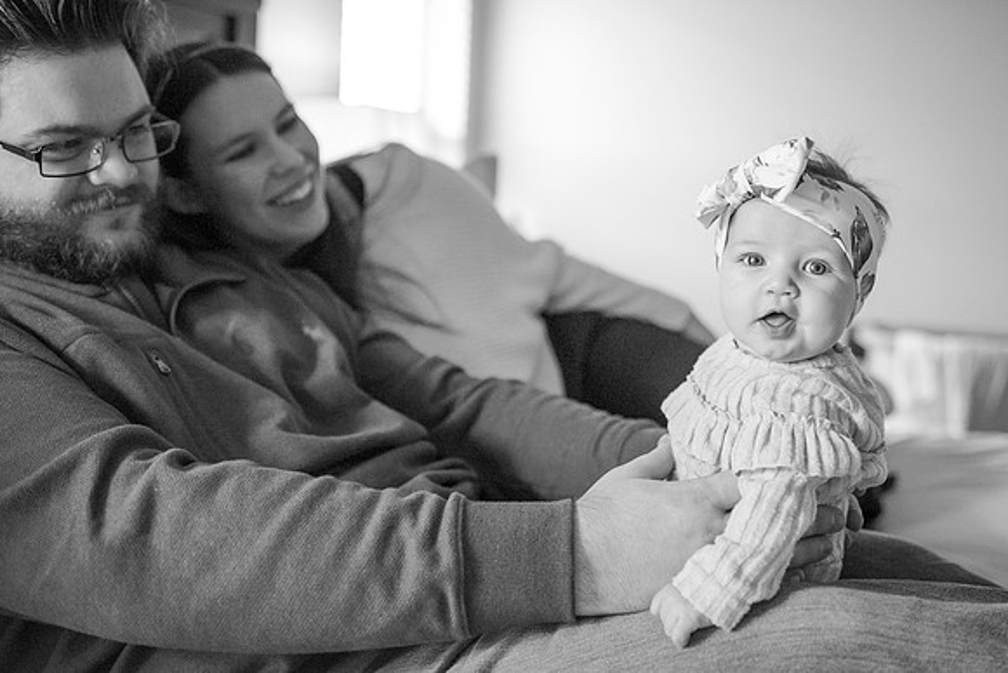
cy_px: 301
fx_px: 1109
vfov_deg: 33.7
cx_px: 570
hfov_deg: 48.8
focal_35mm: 40
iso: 2000
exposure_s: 1/400
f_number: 2.2
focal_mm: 35
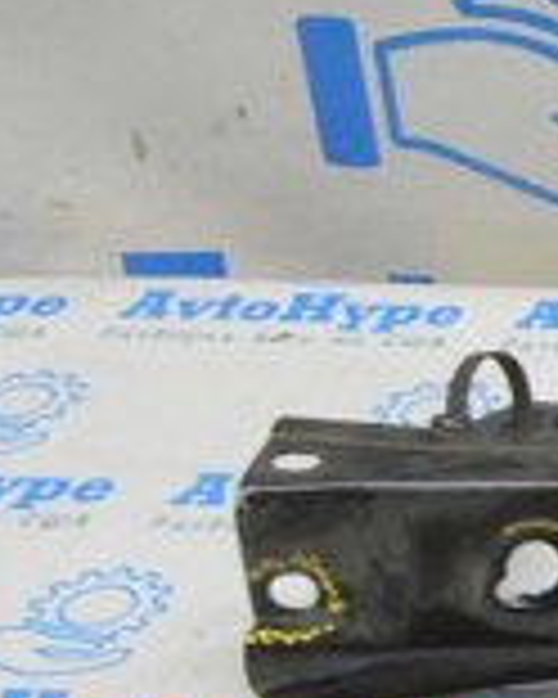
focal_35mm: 139
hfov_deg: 9.6
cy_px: 209
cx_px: 1422
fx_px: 2869
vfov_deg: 13.8
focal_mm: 24
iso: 6400
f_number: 20
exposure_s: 1/20
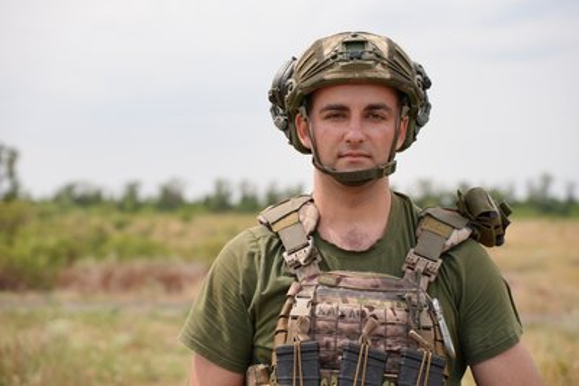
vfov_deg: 18.2
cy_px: 193
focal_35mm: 75
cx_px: 290
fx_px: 1207
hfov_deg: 27.0
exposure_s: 1/640
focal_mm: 75
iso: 80
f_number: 4.5
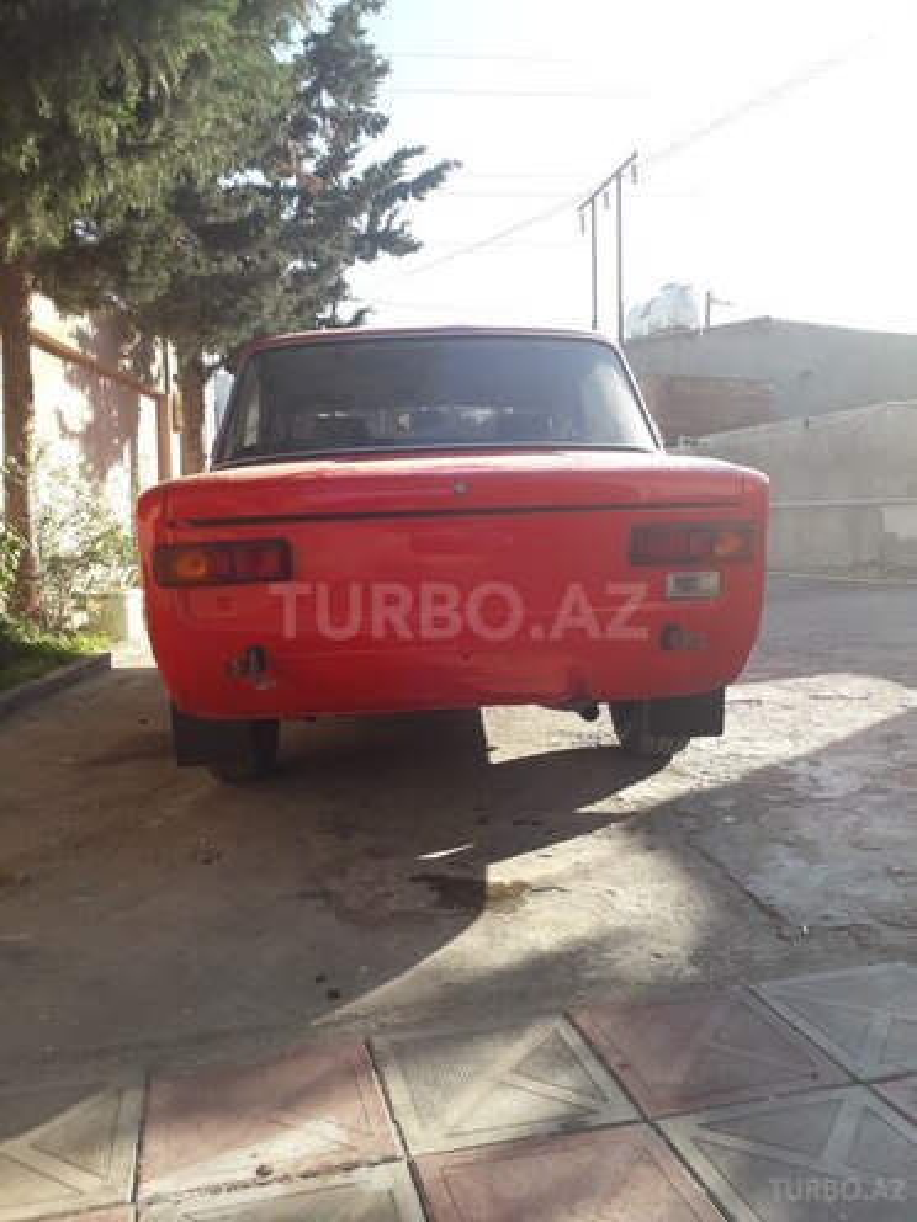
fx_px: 954
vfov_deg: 65.3
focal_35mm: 27
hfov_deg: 51.4
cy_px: 611
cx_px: 458
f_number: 1.9
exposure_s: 1/500
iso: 40
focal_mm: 3.6
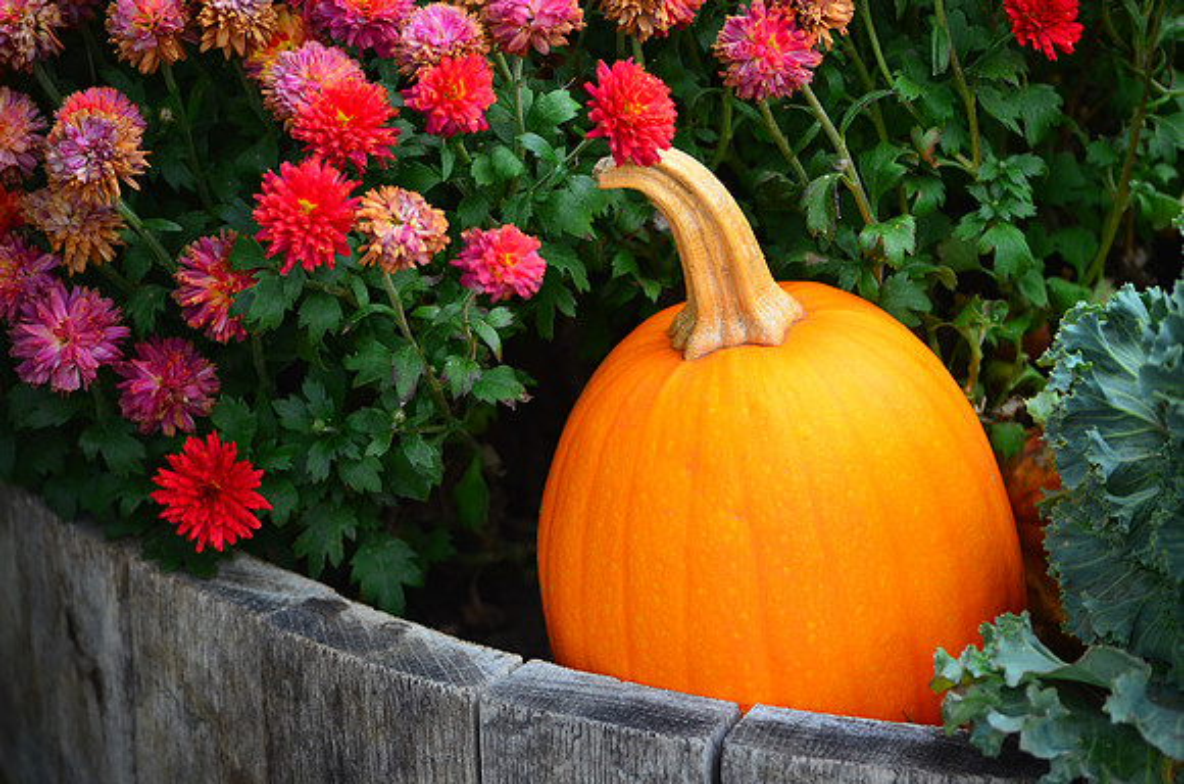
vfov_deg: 5.5
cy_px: 392
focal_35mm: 248
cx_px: 592
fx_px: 8122
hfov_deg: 8.3
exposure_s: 1/125
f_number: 5
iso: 500
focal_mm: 165
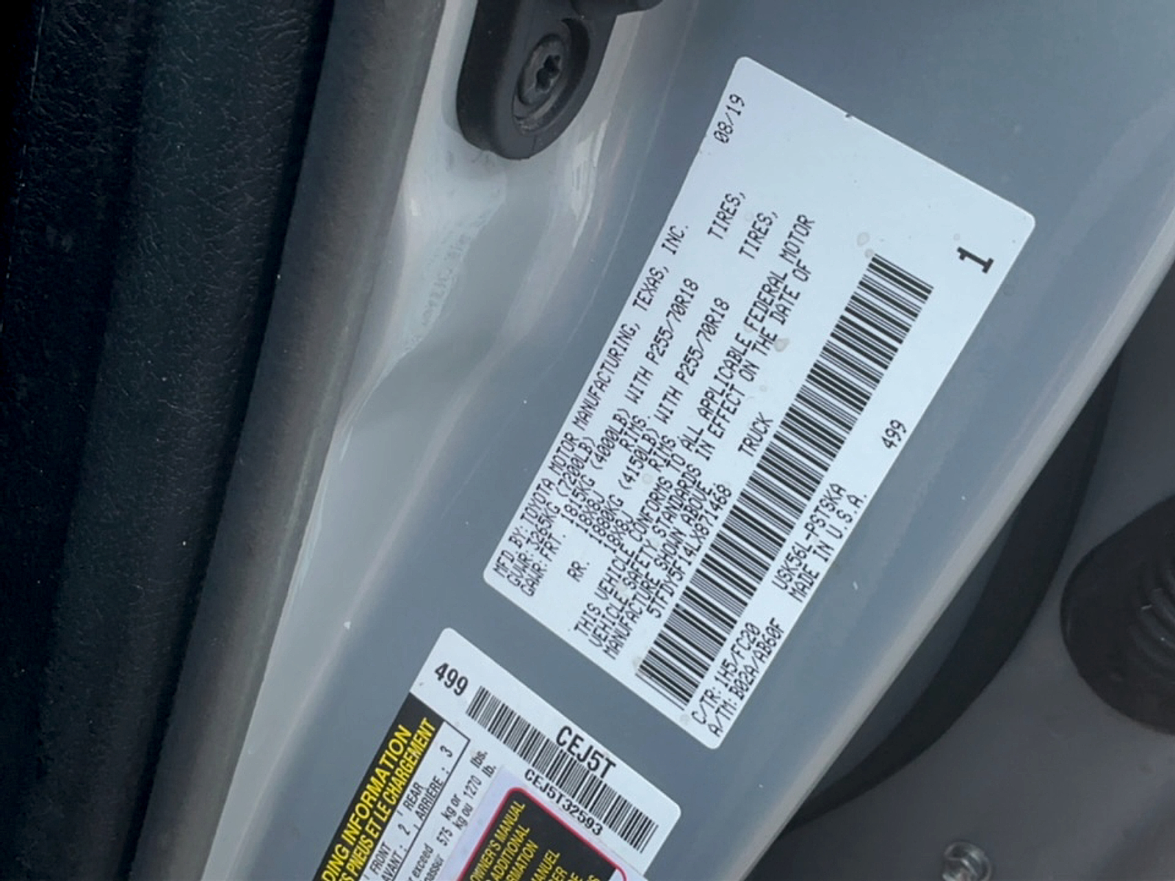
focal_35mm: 36
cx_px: 588
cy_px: 440
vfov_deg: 39.7
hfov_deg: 51.4
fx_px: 1222
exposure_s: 1/60
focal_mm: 3
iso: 32
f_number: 1.8
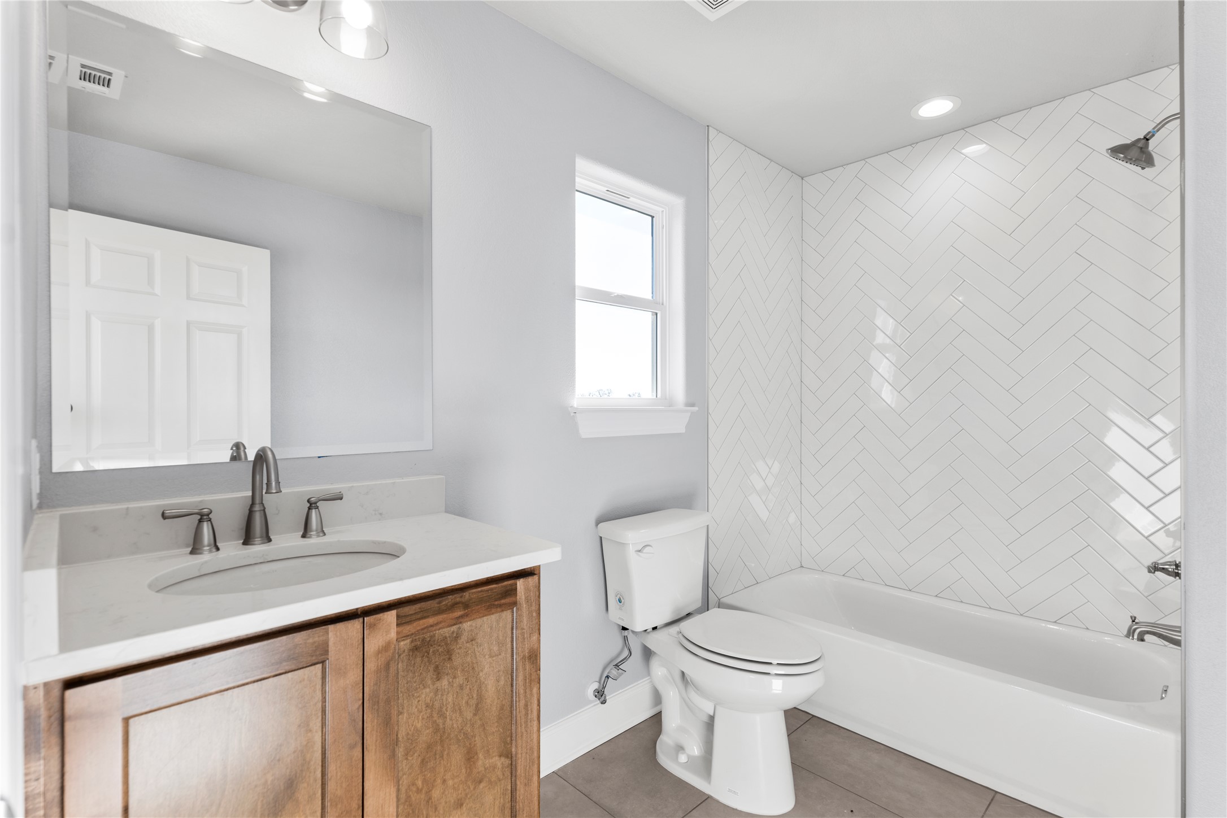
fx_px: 545
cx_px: 614
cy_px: 409
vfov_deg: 73.7
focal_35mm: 16
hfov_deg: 96.7
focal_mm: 16
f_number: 8
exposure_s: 1/25
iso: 250
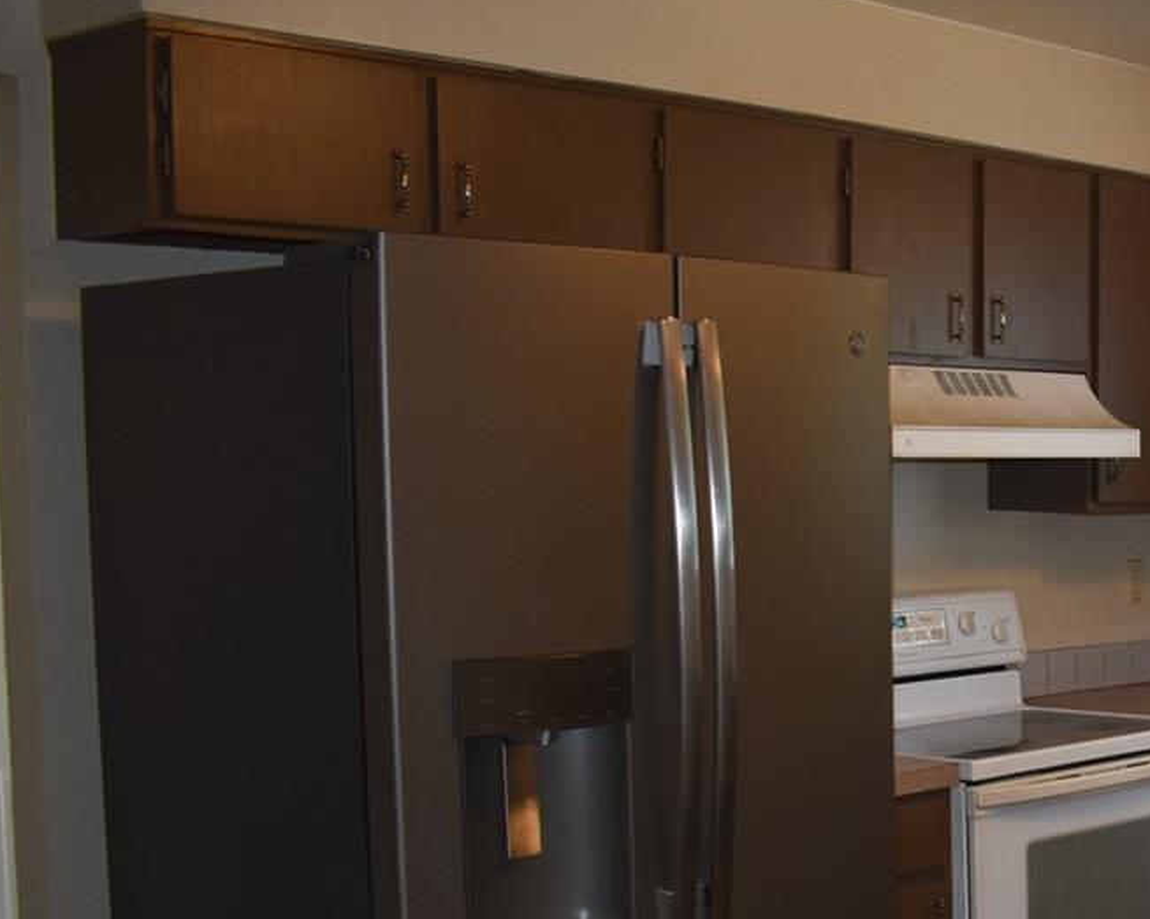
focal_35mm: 62
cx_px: 1338
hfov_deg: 27.3
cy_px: 677
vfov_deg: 24.4
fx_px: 2110
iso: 800
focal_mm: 18
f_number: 3.5
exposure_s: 1/200
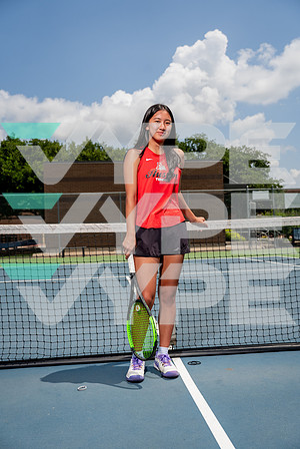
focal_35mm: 35
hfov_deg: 37.9
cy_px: 224
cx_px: 150
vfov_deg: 54.4
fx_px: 437
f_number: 4
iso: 100
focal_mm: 35
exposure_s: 1/1250
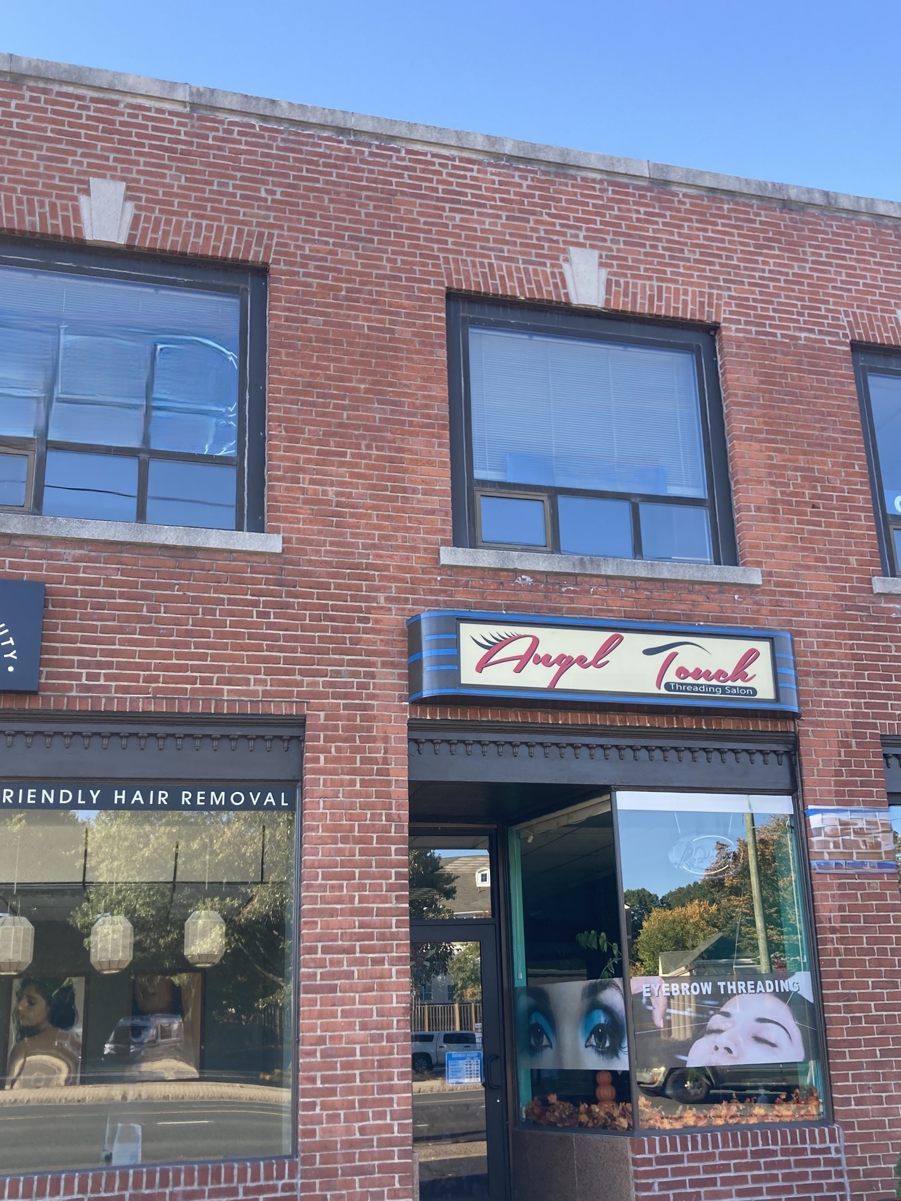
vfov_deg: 53.8
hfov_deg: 41.8
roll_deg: +2.1
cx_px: 467
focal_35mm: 34
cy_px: 681
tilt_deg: +14.9
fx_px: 1180
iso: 20
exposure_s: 1/142
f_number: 1.8
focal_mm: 3.99
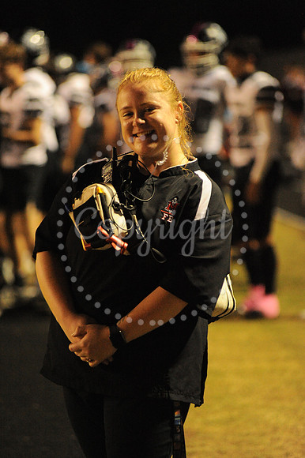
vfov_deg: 11.1
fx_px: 2354
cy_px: 229
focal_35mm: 185
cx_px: 152
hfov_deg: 7.4
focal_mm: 185
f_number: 4
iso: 6400
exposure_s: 1/320
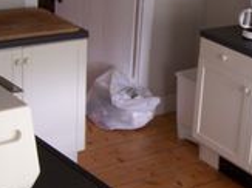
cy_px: 89
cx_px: 195
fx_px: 626
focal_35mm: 86
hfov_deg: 22.5
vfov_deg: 17.1
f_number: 2.8
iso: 140
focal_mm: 6.3
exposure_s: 1/8
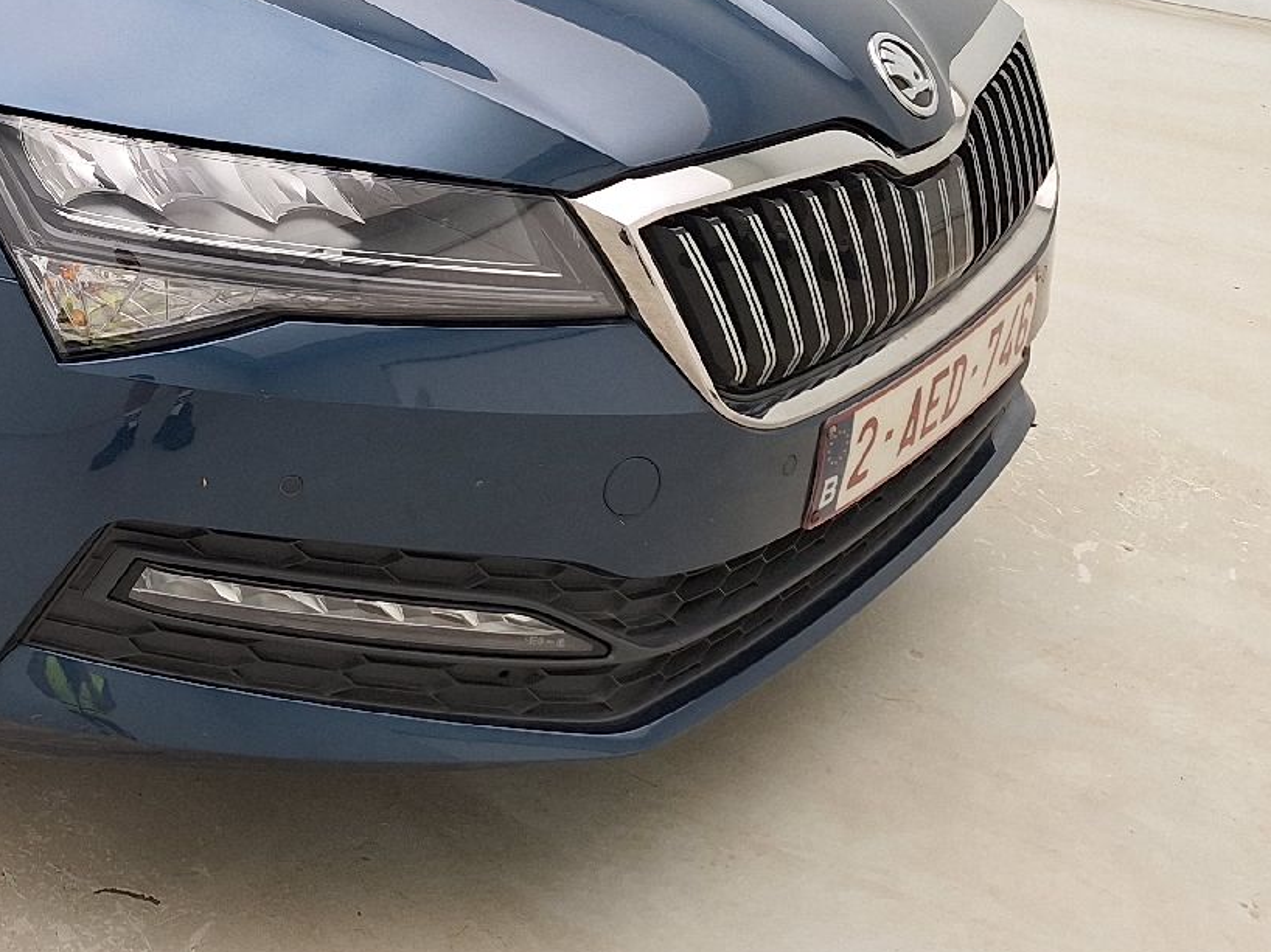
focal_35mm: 54
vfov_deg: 25.6
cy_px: -20
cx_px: -33
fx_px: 1982
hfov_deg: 32.4
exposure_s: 1/100
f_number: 1.8
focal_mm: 5.54
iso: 64
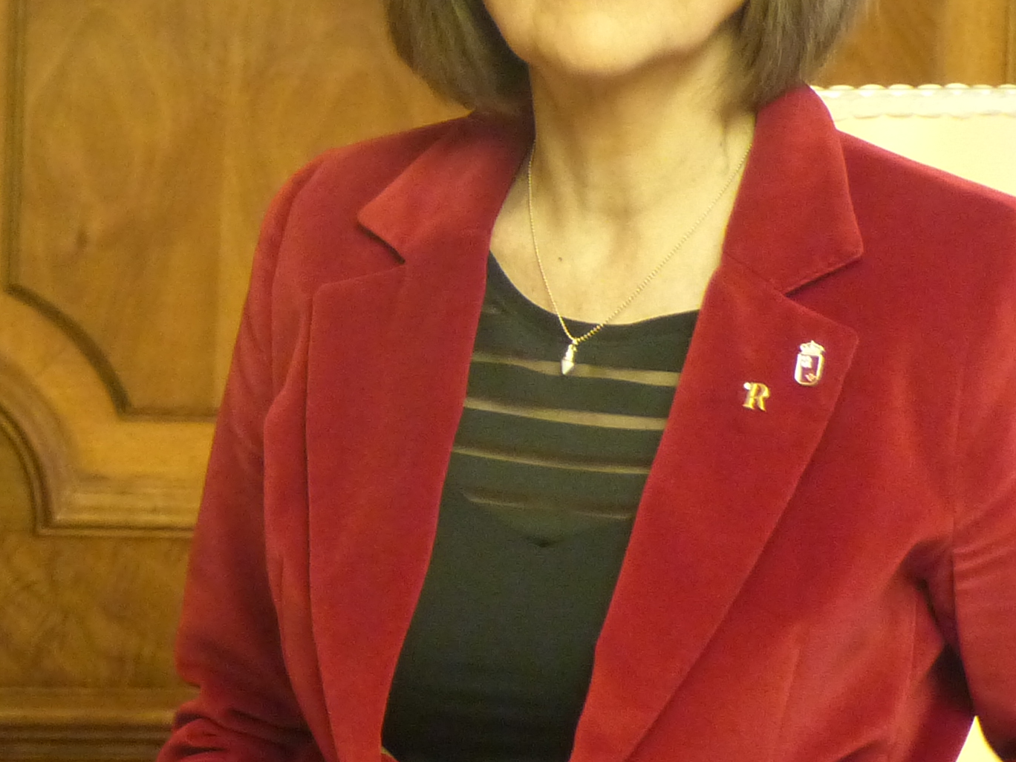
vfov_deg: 4.9
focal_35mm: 304
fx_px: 8923
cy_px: 290
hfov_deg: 6.5
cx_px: -280
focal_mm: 18.7
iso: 400
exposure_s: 1/13
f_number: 2.8
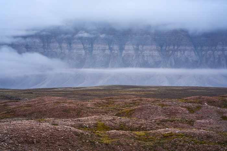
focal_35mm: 85
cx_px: 114
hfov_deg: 23.9
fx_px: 536
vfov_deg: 16.1
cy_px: 76
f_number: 11
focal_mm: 85
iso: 400
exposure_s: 1/50
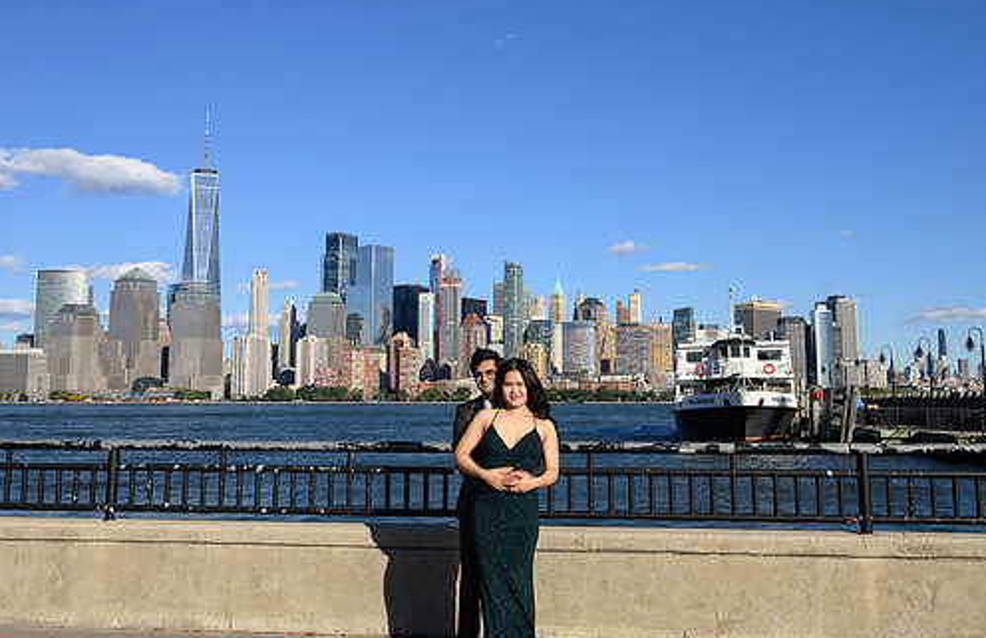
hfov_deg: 53.5
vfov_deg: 36.1
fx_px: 977
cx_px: 513
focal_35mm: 36
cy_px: 276
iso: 64
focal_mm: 24
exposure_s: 1/500
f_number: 5.6
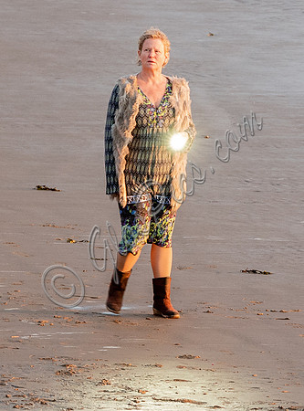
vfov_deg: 2.1
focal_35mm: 941
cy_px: 349
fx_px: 11113
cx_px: 288
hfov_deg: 1.6
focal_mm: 200
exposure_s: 1/160
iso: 640
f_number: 5.6
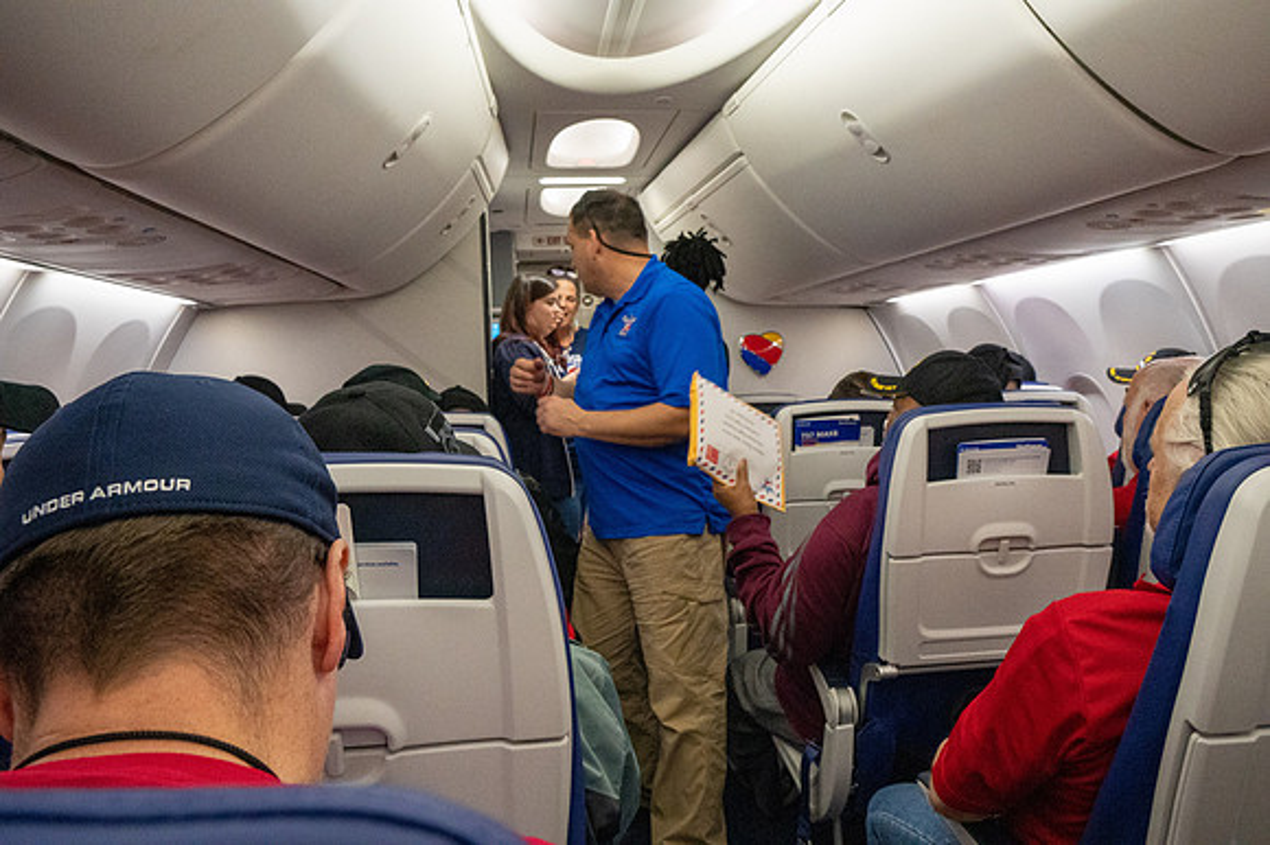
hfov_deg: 62.8
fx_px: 1040
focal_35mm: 30
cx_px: 635
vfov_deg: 44.2
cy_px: 422
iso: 12800
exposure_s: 1/80
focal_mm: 29.5
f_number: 11
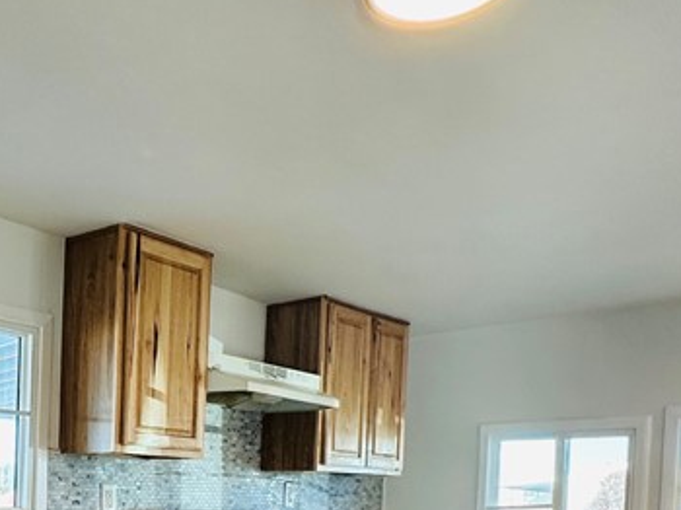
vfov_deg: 31.7
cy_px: 537
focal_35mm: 41
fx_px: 806
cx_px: 117
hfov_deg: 43.2
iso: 125
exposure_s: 1/120
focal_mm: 2.22
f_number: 2.2
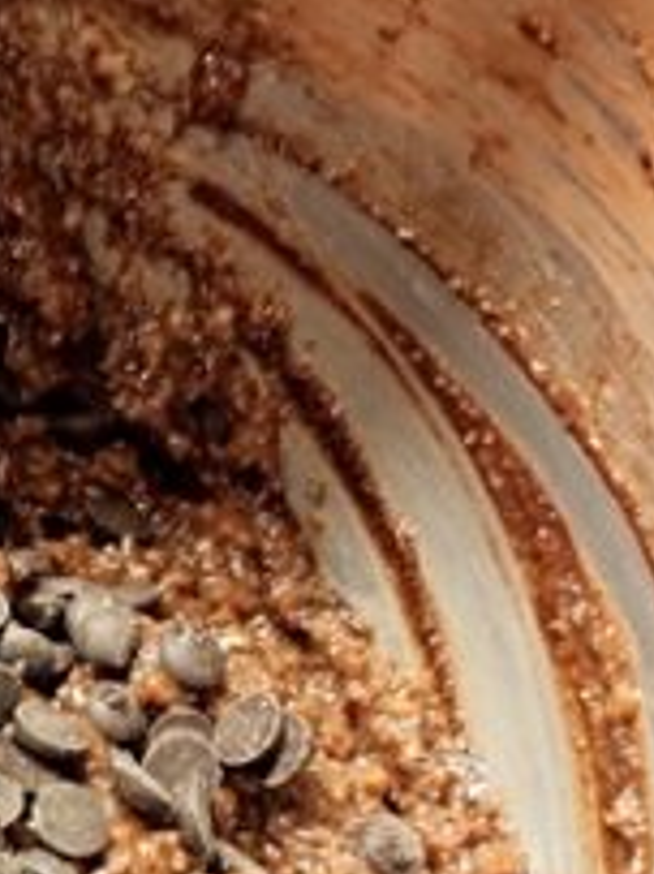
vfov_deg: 21.8
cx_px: -420
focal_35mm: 85
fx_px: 2143
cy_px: 956
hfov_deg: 15.5
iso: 500
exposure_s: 1/25
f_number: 1.65
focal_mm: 6.14
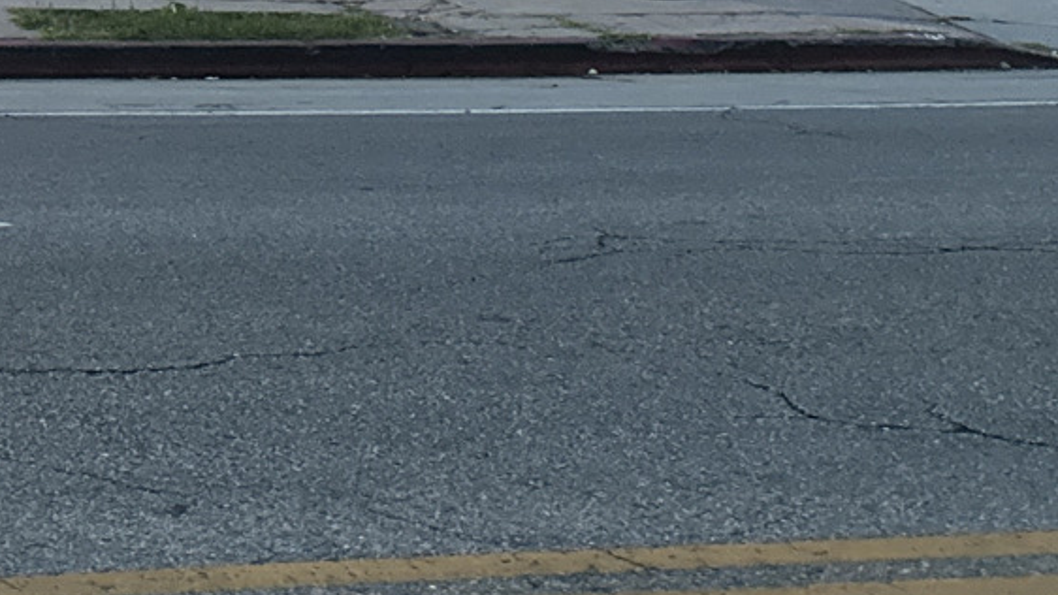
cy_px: -621
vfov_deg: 11.6
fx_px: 2609
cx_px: -508
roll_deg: +0.9
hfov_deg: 20.0
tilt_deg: +6.8
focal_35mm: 93
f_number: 1.78
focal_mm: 6.86
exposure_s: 1/52
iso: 640
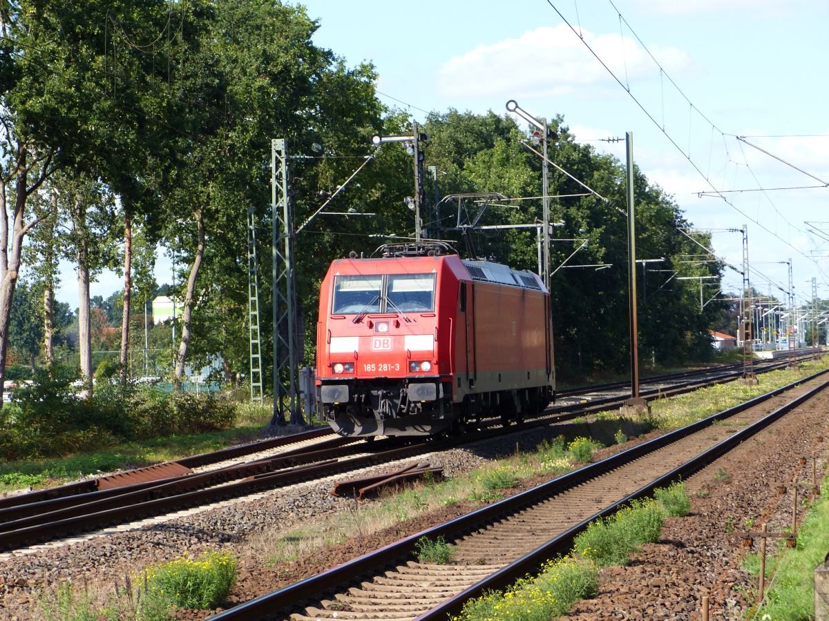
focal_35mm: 121
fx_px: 2898
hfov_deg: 16.3
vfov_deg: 12.2
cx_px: 414
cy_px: 310
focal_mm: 21.8
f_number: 3.5
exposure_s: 1/500
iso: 100
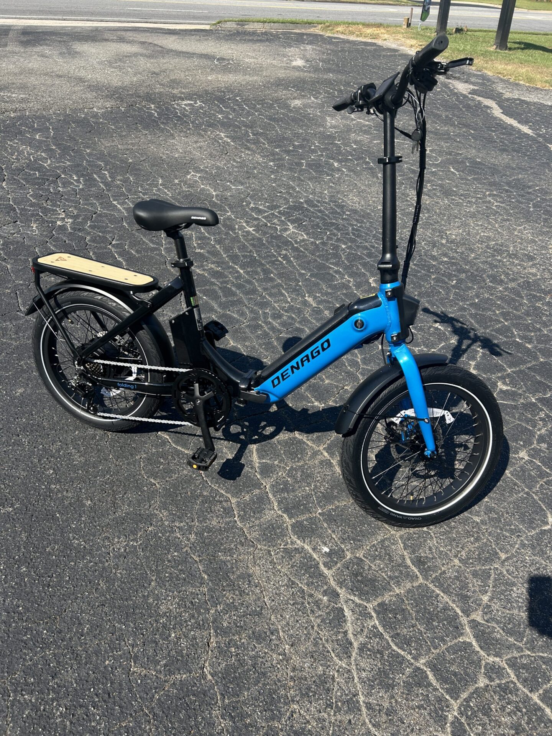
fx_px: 553
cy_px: 368
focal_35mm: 26
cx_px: 276
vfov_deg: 67.3
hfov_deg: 53.1
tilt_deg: -37.6
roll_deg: -0.5
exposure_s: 1/2299
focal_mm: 5.7
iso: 50
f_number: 1.5
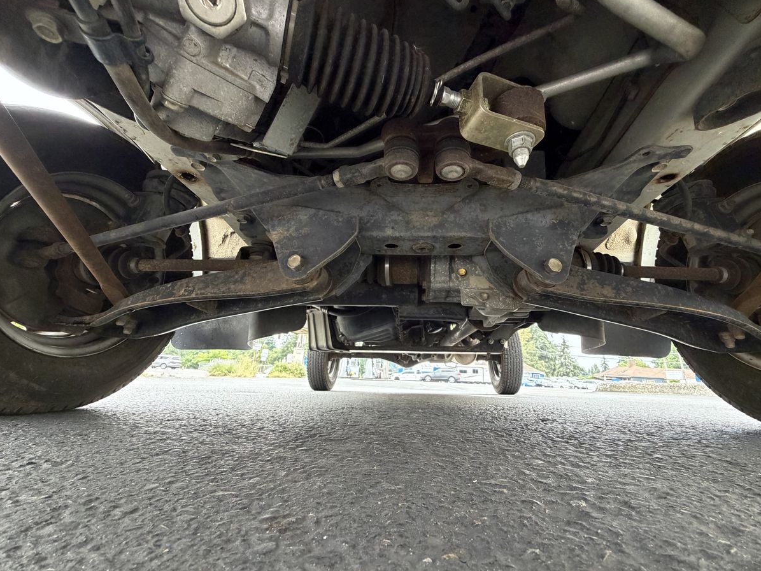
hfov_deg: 98.0
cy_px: 269
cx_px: 405
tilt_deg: +17.6
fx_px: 330
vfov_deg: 81.7
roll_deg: -2.6
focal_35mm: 15
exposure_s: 1/60
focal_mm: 2.22
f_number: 2.2
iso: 500
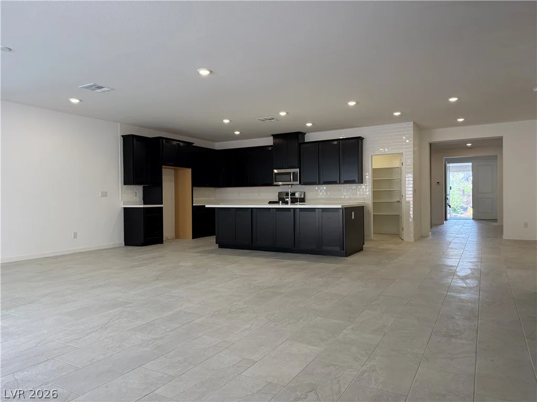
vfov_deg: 56.8
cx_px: 268
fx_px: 372
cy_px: 201
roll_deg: +0.2
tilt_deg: -0.3
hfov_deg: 71.6
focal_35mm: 24
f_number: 1.78
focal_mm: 6.76
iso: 200
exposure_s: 1/198
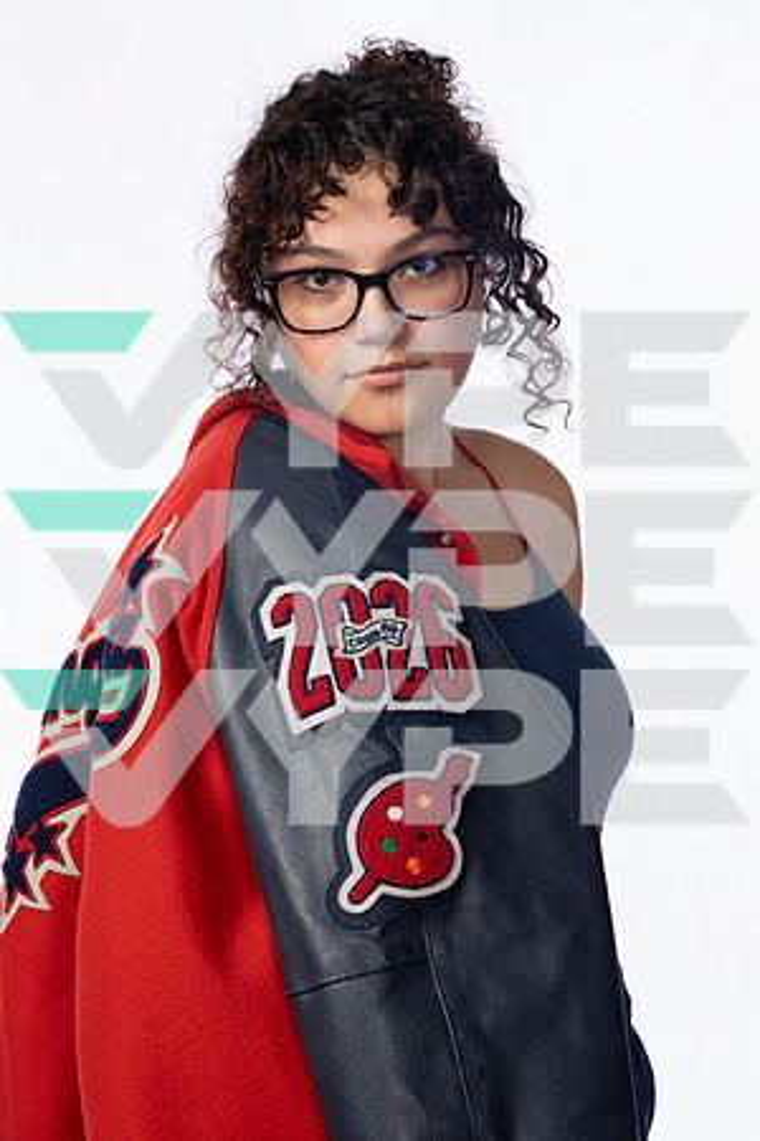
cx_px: 380
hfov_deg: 19.5
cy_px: 570
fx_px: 2216
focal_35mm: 70
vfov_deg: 28.8
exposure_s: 1/200
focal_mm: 70
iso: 800
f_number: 7.1
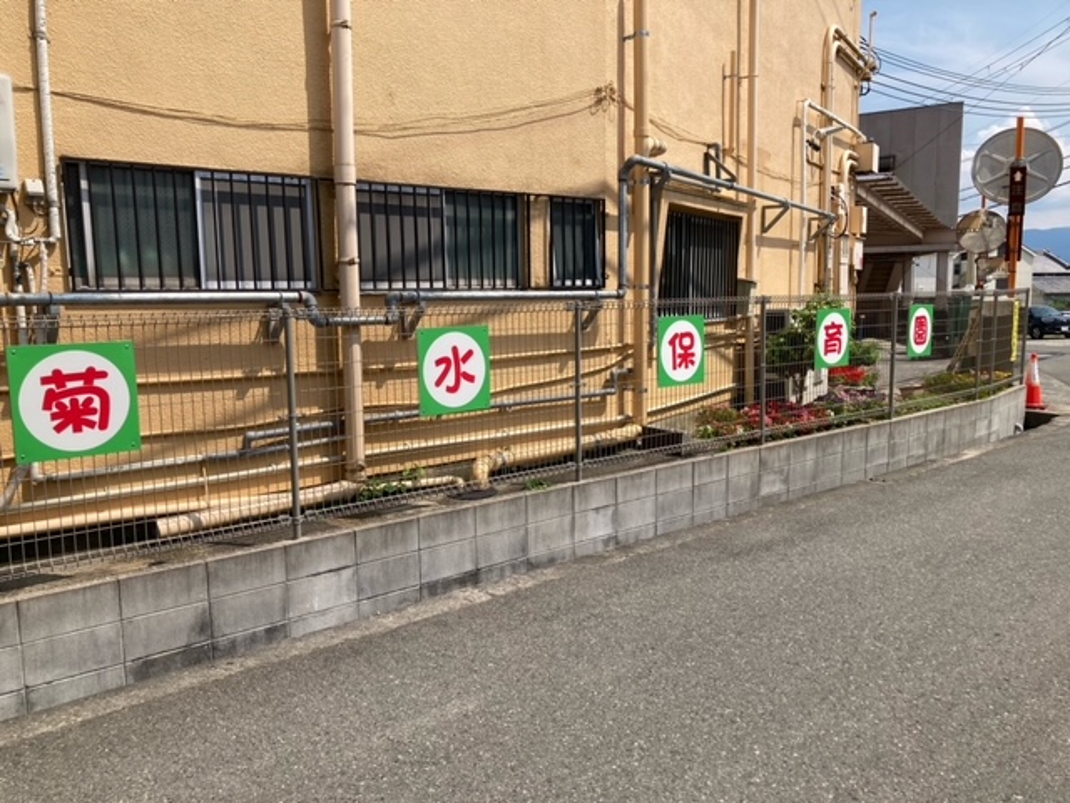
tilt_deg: -5.7
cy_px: 402
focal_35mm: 28
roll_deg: +0.6
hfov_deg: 63.4
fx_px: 865
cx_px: 535
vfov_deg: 49.7
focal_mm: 3.99
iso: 20
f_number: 1.8
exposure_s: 1/2525
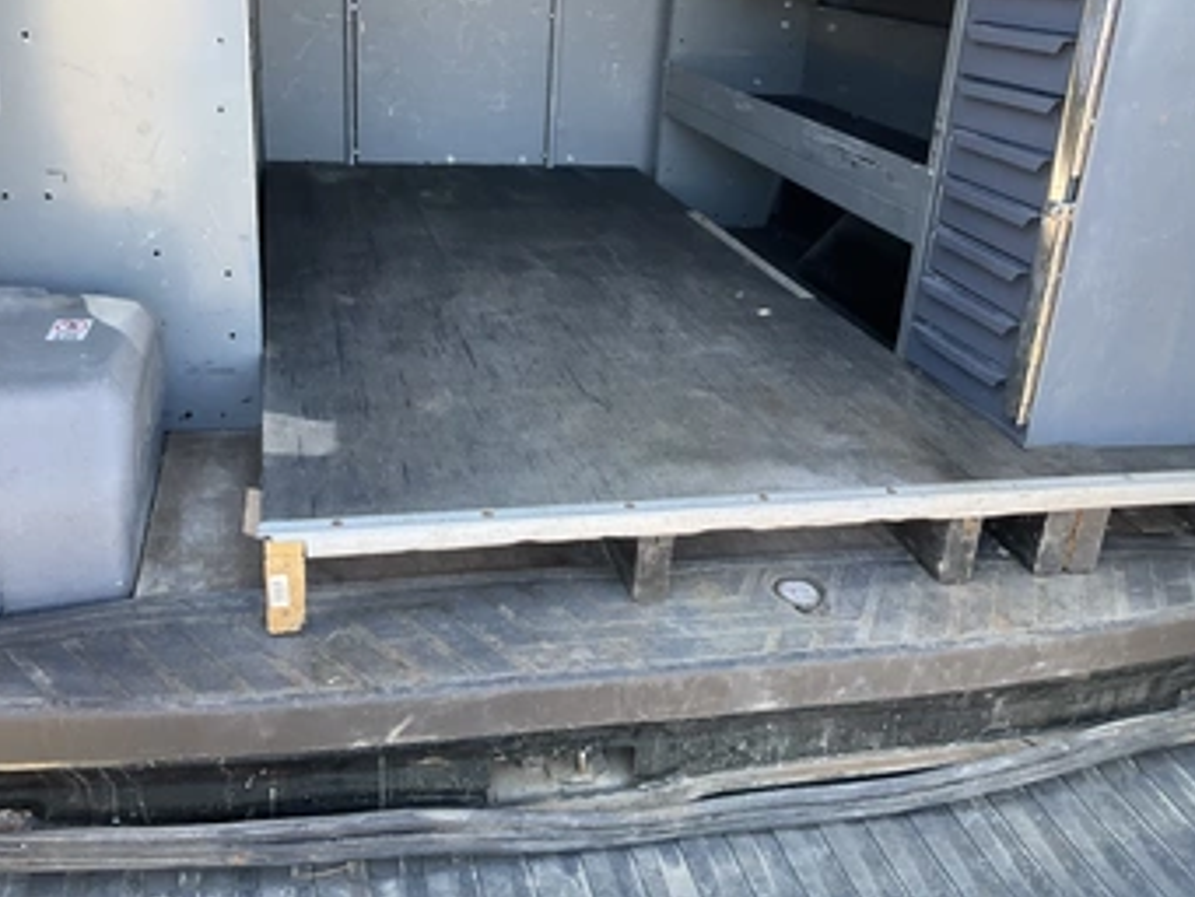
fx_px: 1174
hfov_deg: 53.9
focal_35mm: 34
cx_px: 571
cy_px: 375
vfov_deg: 41.7
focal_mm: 3
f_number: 1.8
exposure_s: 1/122
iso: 40
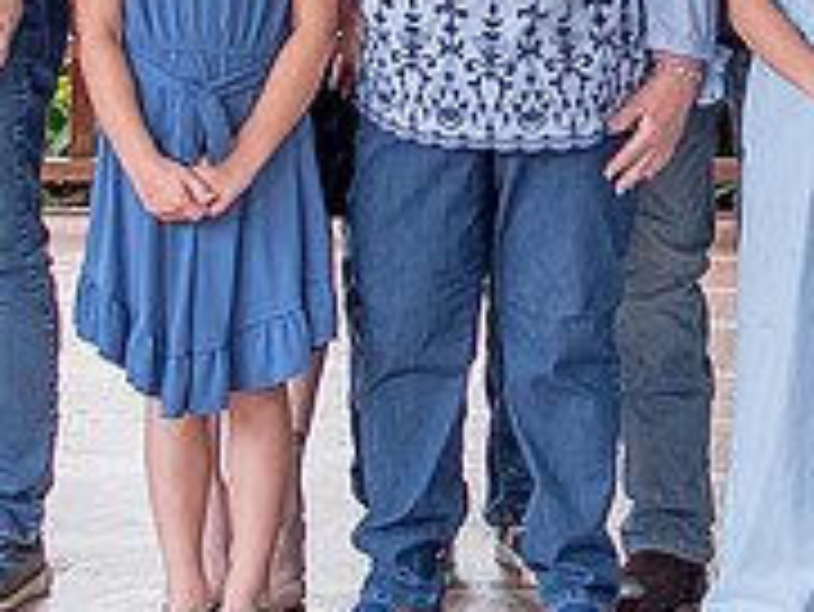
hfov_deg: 9.8
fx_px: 4730
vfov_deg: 7.3
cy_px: -316
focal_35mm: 201
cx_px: 619
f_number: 2.8
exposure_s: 1/250
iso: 400
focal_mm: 35
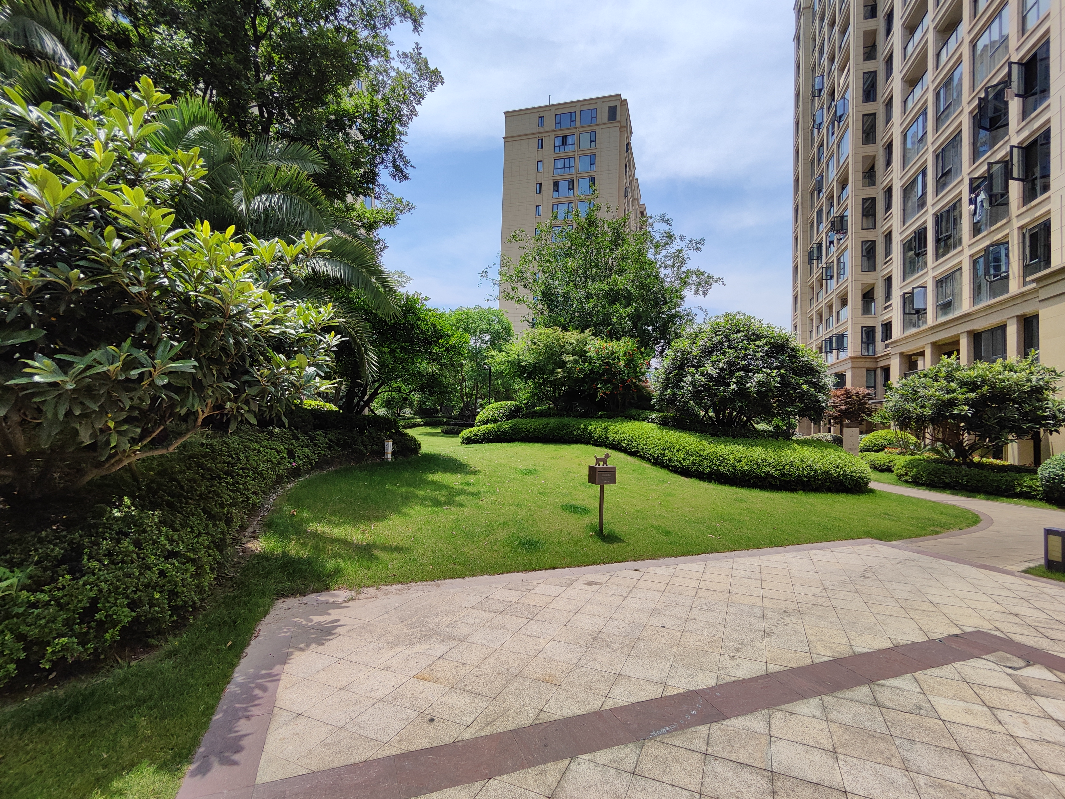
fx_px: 492
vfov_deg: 78.1
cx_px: 532
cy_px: 400
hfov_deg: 94.5
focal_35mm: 16
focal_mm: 2.13
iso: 50
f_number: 2.4
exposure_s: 1/1360
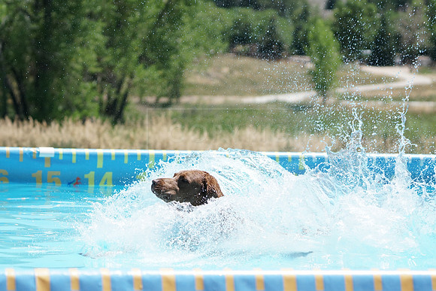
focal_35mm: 150
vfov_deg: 9.2
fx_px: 1817
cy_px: 146
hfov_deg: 13.7
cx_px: 218
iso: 800
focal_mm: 100
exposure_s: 1/4000
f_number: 4.5
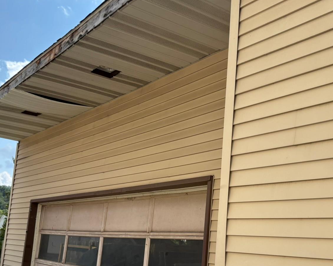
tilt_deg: +10.8
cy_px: 179
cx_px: 165
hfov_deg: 40.3
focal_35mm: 46
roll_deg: -5.7
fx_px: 453
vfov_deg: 32.5
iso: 50
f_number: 1.6
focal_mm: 5.96
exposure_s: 1/2865
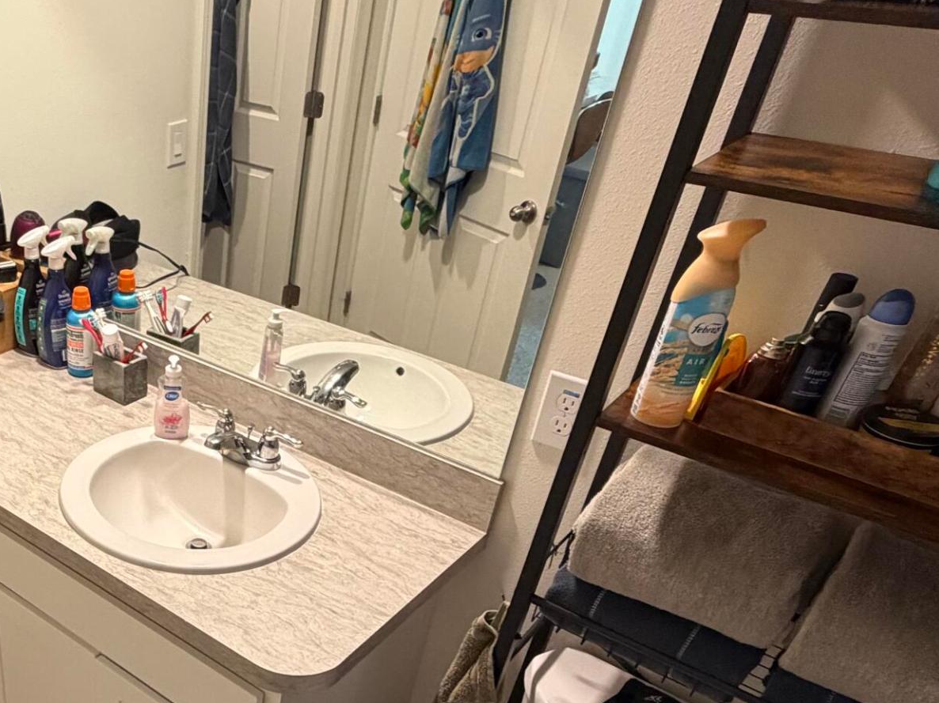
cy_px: 534
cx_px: 109
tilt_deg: -35.2
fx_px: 922
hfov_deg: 48.7
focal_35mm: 34
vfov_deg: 40.5
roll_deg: +1.0
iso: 320
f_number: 2.2
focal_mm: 2.22
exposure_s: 1/60
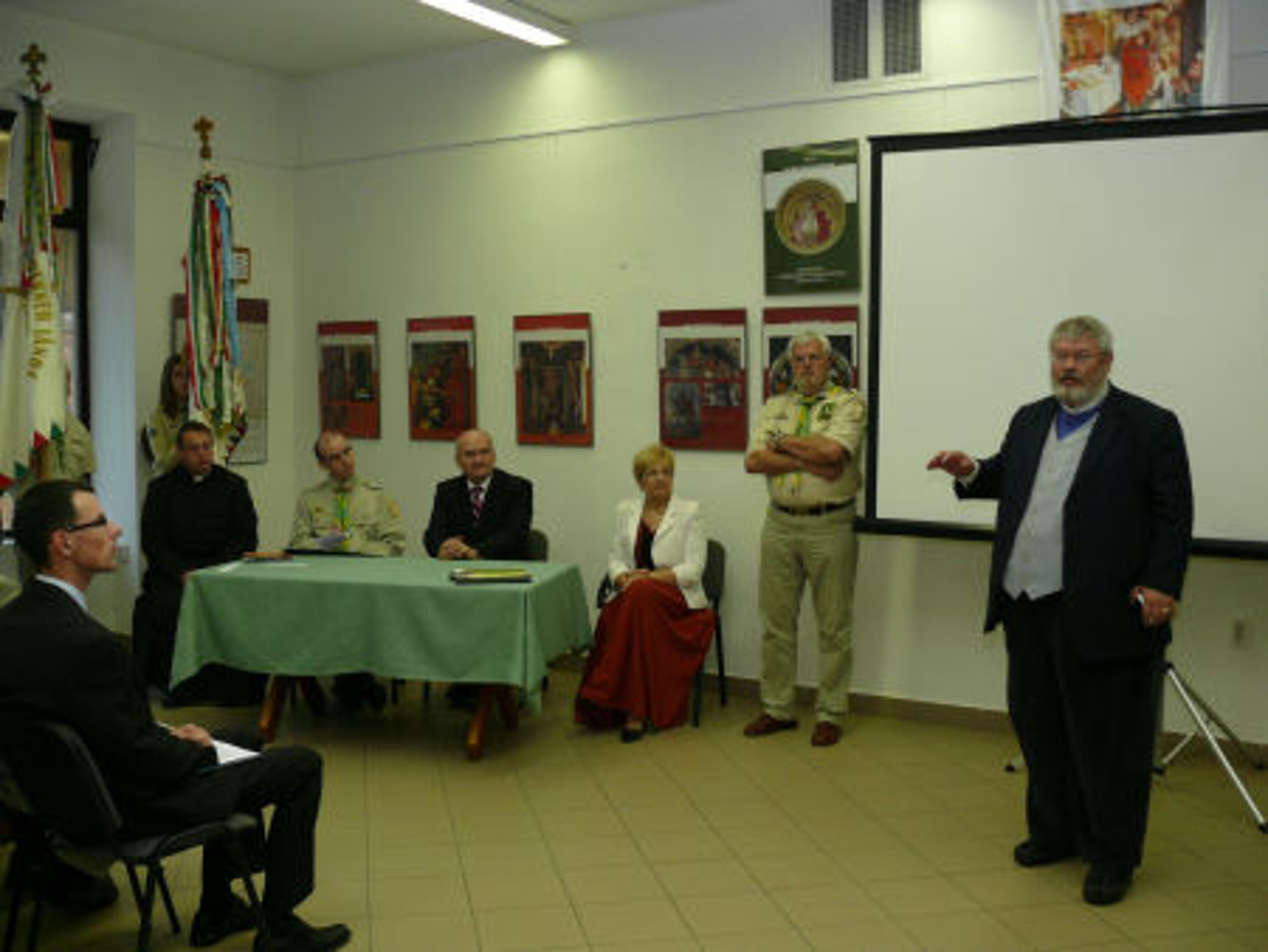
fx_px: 1283
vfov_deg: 40.7
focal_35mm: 35
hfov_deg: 52.6
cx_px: 634
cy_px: 476
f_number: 2.8
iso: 100
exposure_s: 1/30
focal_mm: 7.4
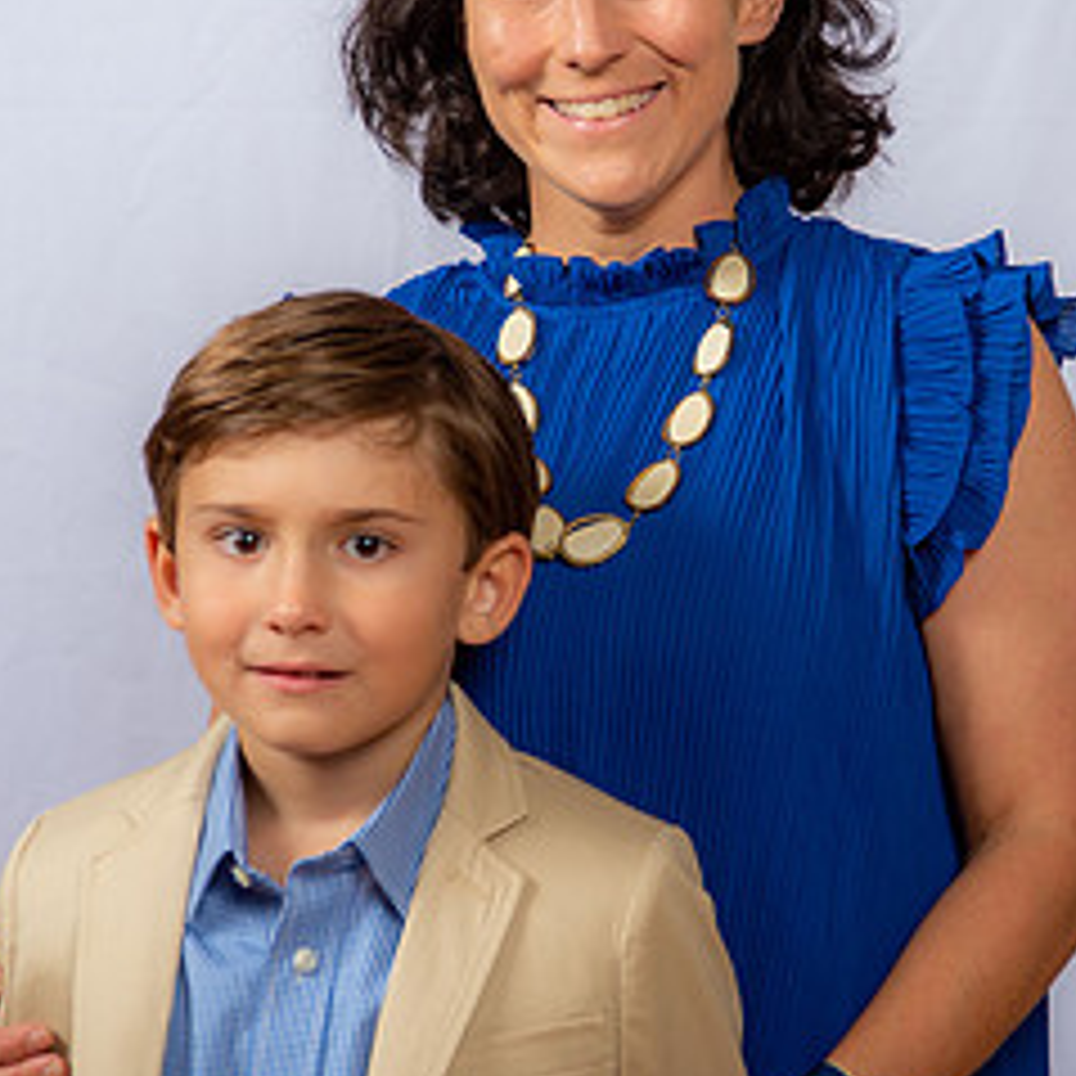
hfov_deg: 12.8
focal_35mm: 136
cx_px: 594
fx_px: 4783
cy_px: 423
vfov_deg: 12.8
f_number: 6.3
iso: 250
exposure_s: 1/160
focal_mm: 66
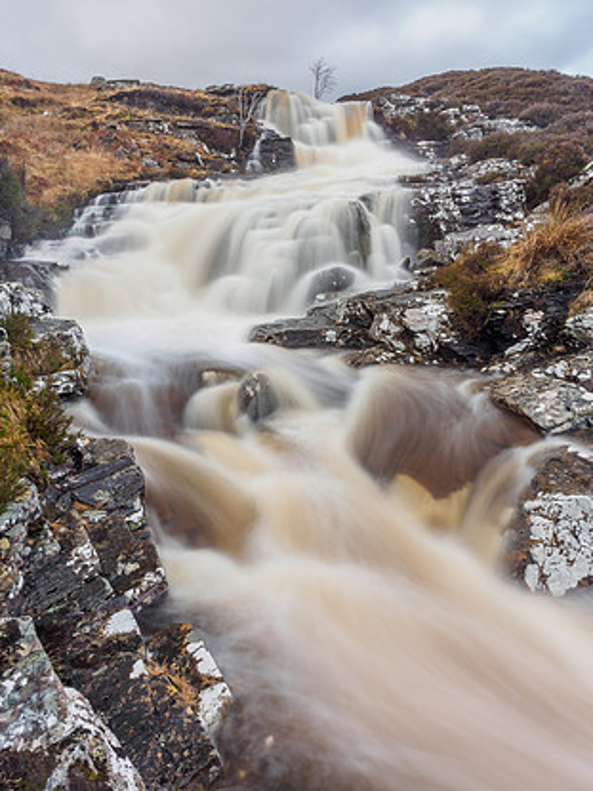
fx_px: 594
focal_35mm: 26
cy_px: 375
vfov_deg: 67.3
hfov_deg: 53.0
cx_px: 316
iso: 200
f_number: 7.1
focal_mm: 12
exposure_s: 3.2
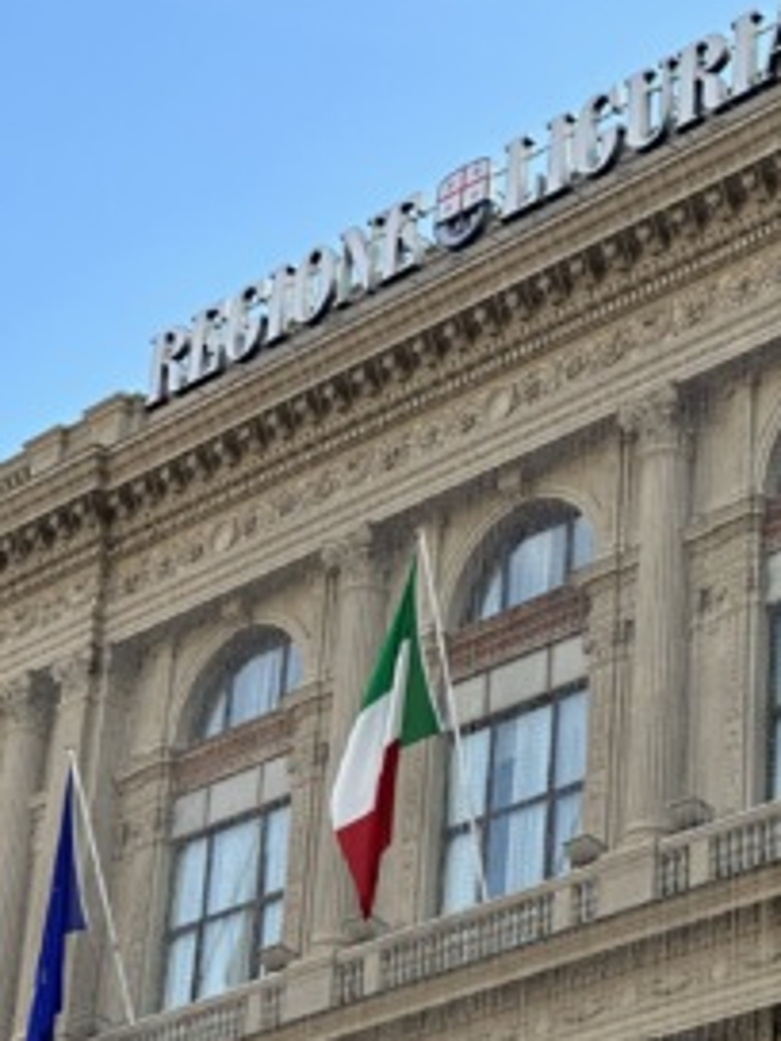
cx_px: 415
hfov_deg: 12.5
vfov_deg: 16.6
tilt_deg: +29.3
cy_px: 532
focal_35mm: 119
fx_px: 3580
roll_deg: -5.1
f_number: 2.8
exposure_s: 1/421
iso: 32
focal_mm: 9
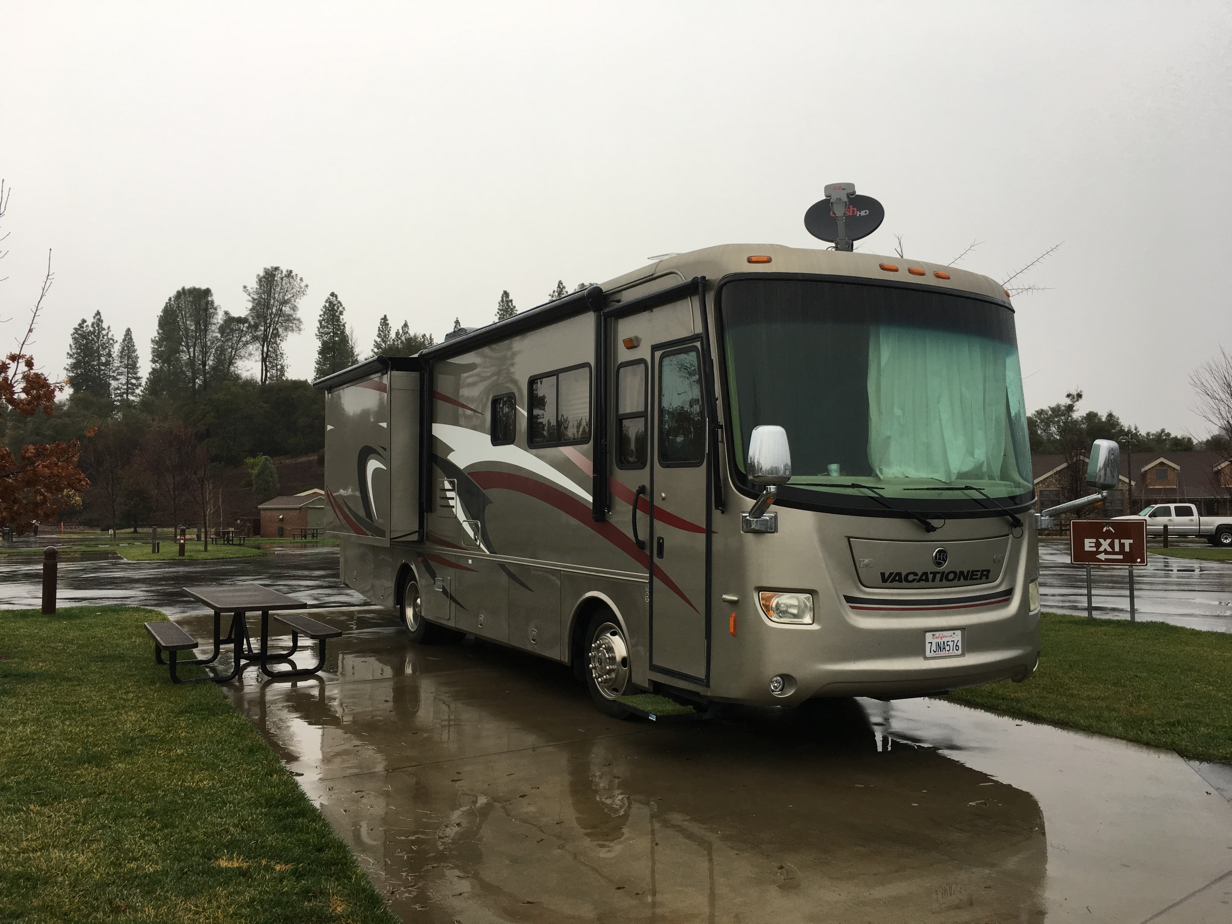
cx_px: 616
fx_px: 1032
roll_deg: -0.3
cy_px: 462
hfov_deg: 61.7
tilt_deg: +5.1
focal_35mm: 29
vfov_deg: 48.2
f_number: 2.2
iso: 32
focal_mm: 4.15
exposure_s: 1/120
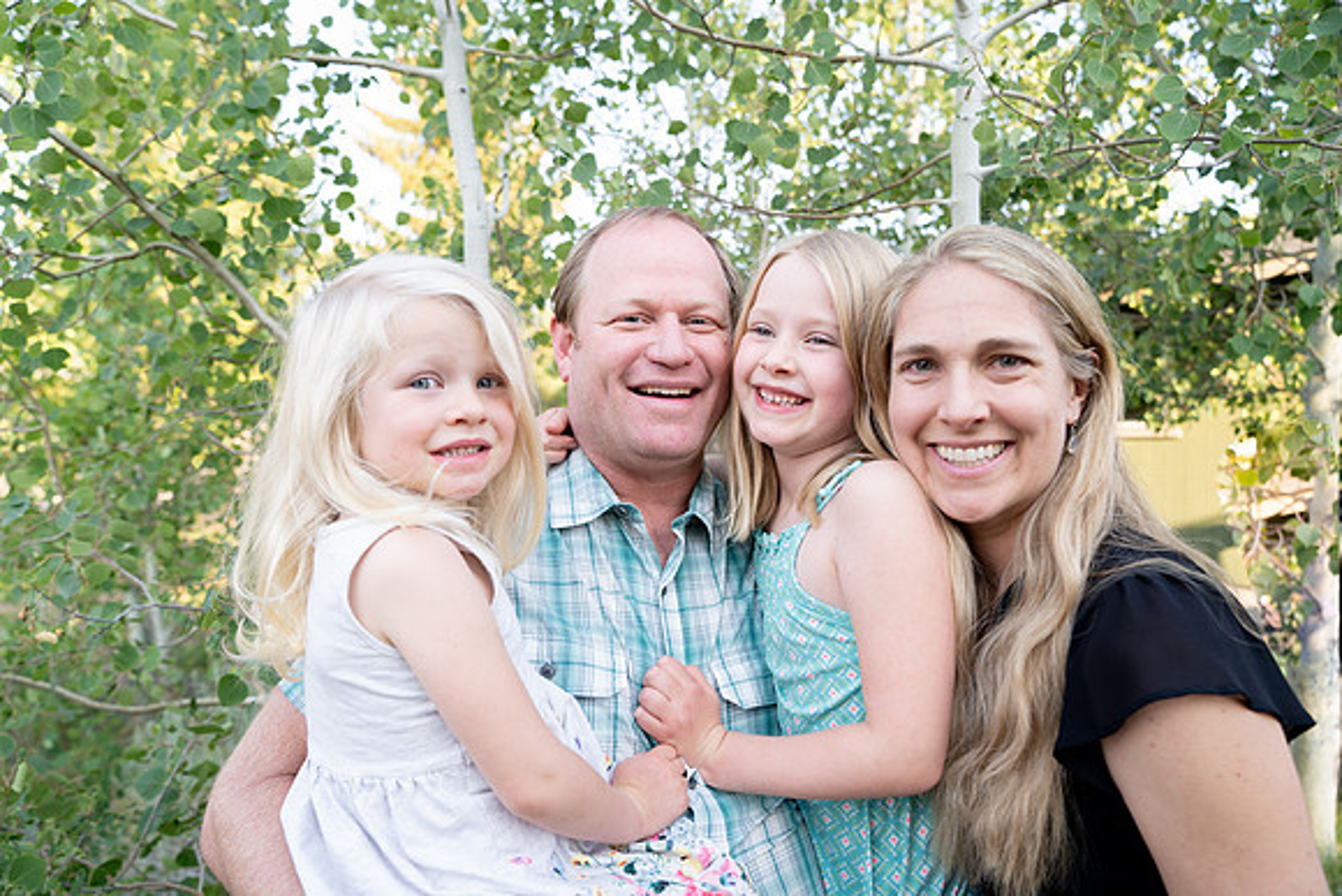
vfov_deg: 53.2
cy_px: 448
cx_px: 671
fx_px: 895
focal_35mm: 24
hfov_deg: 73.7
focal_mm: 24
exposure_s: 1/160
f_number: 3.5
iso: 320
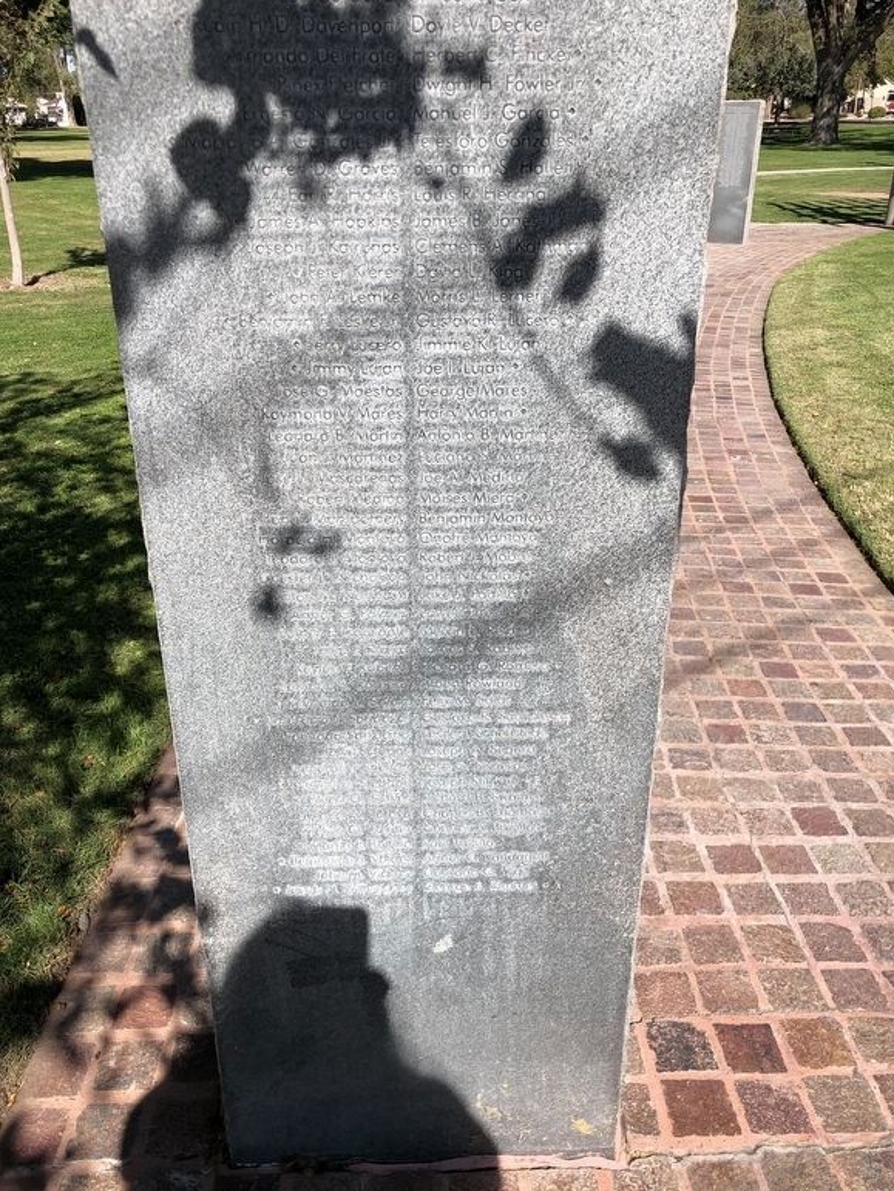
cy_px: 600
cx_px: 439
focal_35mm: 29
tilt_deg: -26.3
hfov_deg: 48.2
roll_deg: -1.5
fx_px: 999
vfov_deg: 61.7
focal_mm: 4
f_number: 1.8
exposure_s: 1/2433
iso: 20
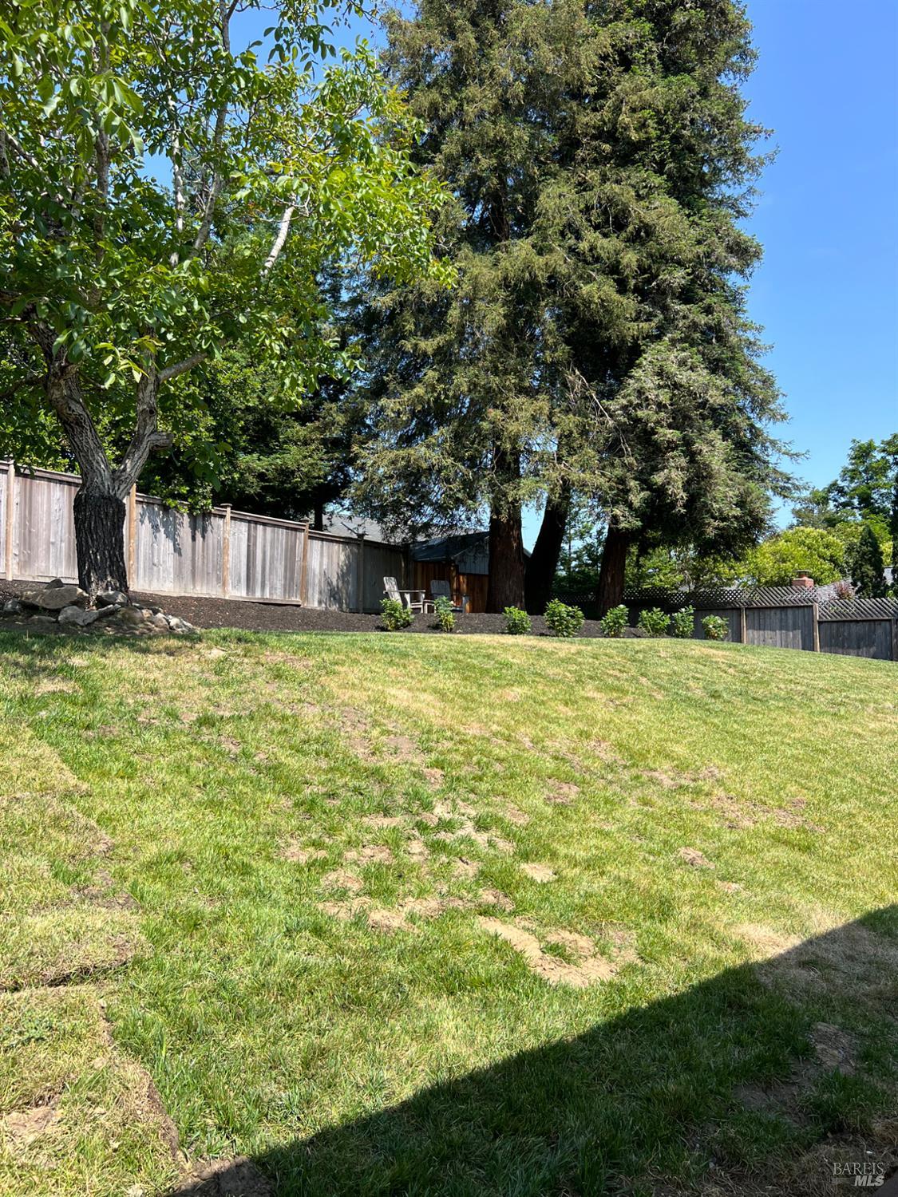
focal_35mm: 26
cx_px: 449
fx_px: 899
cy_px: 598
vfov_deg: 67.3
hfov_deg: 53.1
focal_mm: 5.7
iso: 50
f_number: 1.5
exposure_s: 1/2008
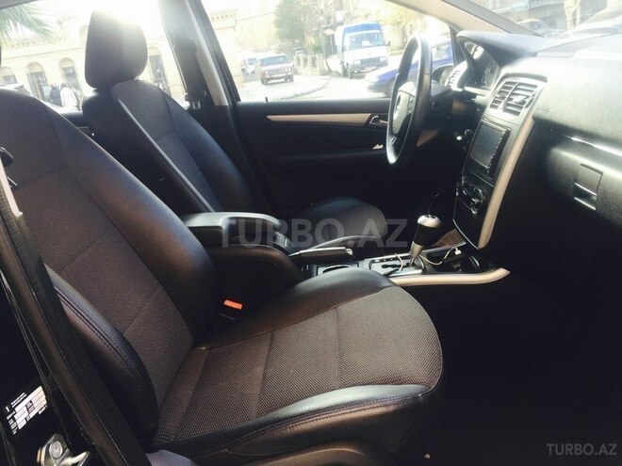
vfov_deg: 48.2
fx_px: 521
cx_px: 311
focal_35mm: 29
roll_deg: +9.1
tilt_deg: -19.0
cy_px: 233
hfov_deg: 61.7
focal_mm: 4.15
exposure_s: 1/50
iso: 32
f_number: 2.2
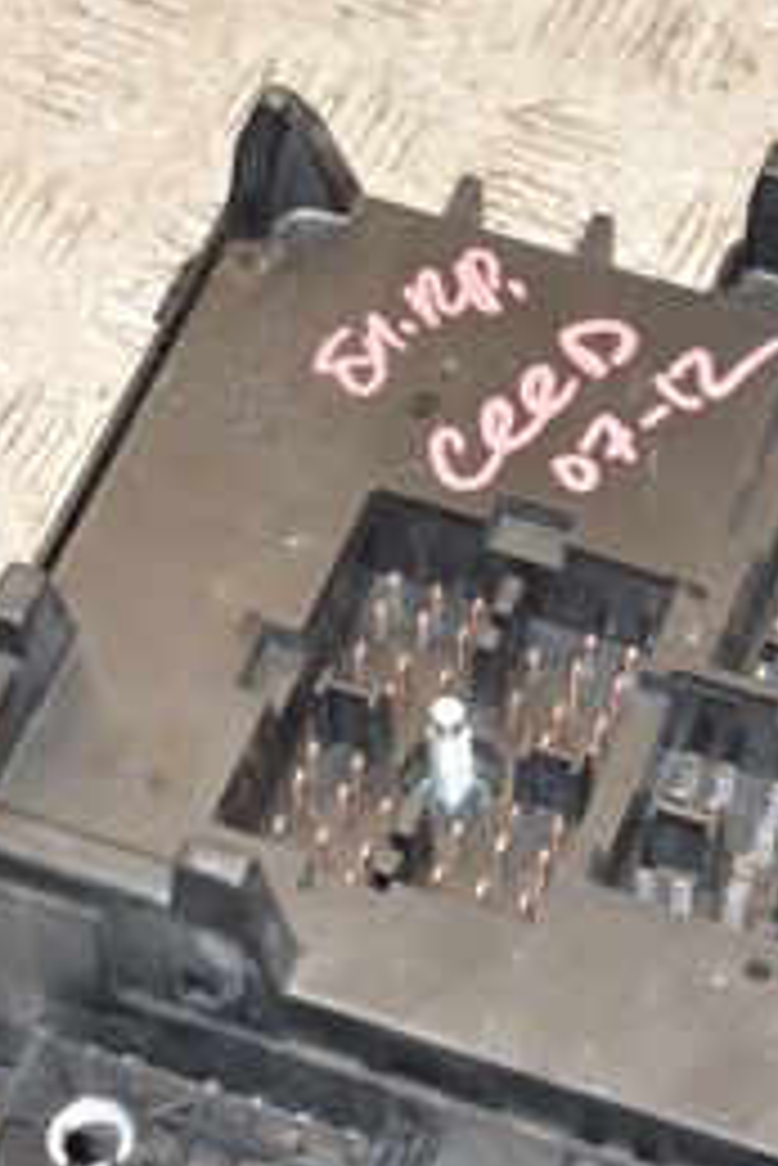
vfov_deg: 18.4
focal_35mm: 111
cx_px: 549
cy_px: 729
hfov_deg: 12.3
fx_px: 3593
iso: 800
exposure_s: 1/125
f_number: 5
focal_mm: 30
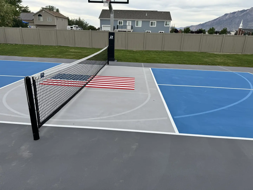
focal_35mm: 24
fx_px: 175
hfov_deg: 71.6
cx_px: 126
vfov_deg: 56.8
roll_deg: -0.4
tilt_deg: -18.1
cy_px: 95
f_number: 1.78
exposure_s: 1/1560
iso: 80
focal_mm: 6.76
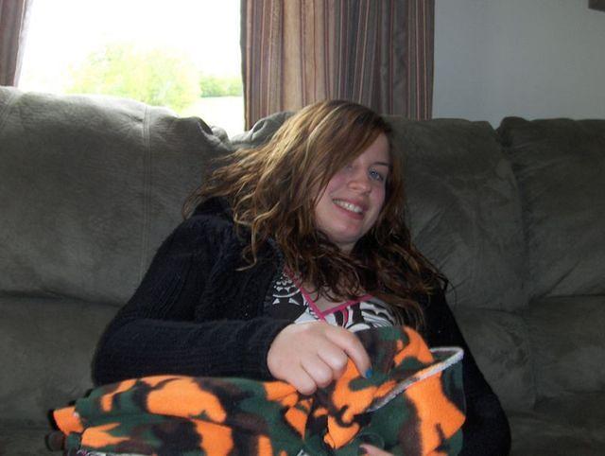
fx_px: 718
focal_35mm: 41
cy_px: 228
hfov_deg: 45.7
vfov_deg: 35.2
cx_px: 302
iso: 100
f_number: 3.5
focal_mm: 6.5
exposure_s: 1/60
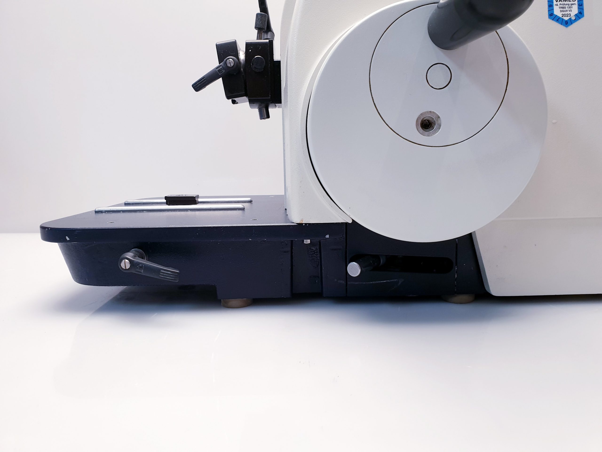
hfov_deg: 67.3
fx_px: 452
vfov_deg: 53.1
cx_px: 301
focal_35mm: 26
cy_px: 226
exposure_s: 1/50
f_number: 2.4
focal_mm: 4.3
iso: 80
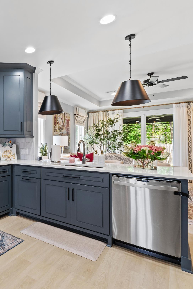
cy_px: 145
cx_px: -2
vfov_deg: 76.1
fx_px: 185
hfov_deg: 45.8
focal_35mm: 23
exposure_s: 1/1.67
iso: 200
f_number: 9
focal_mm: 10
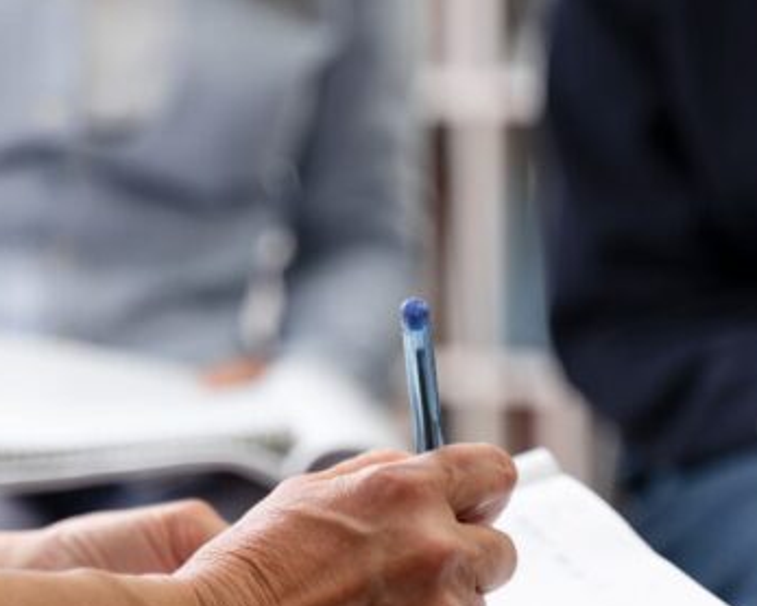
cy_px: 305
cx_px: 353
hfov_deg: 13.2
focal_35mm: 146
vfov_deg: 10.6
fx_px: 3273
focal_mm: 75
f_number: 2.8
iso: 320
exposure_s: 1/160
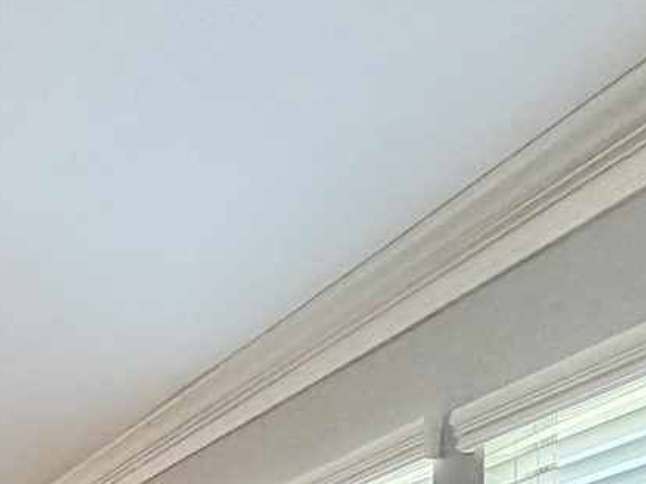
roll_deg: +0.9
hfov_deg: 21.7
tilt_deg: +0.7
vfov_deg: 18.1
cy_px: 796
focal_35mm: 69
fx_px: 1288
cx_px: -408
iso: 200
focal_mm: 2.22
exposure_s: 1/120
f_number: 2.2
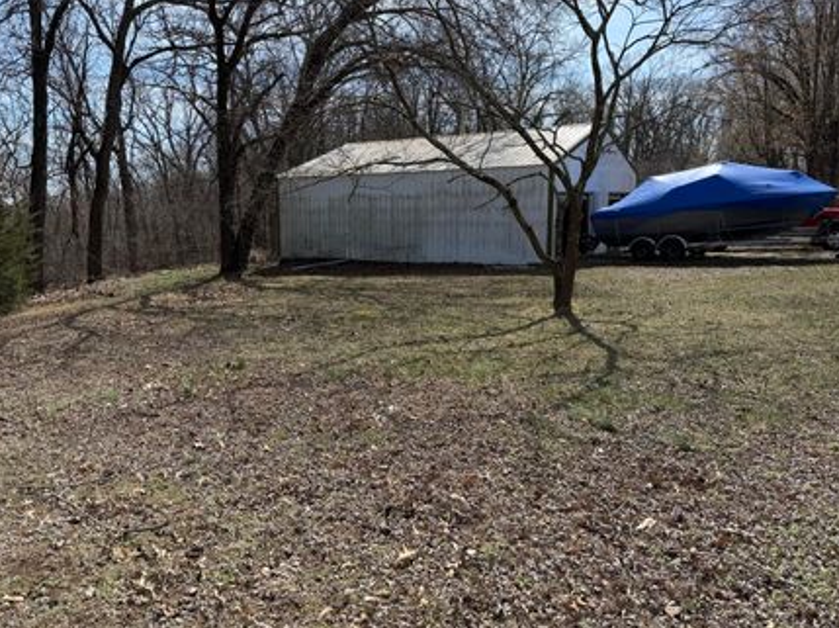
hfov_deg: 63.4
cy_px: 287
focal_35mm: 28
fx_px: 678
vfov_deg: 49.6
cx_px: 379
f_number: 1.78
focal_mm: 6.76
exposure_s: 1/3145
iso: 80
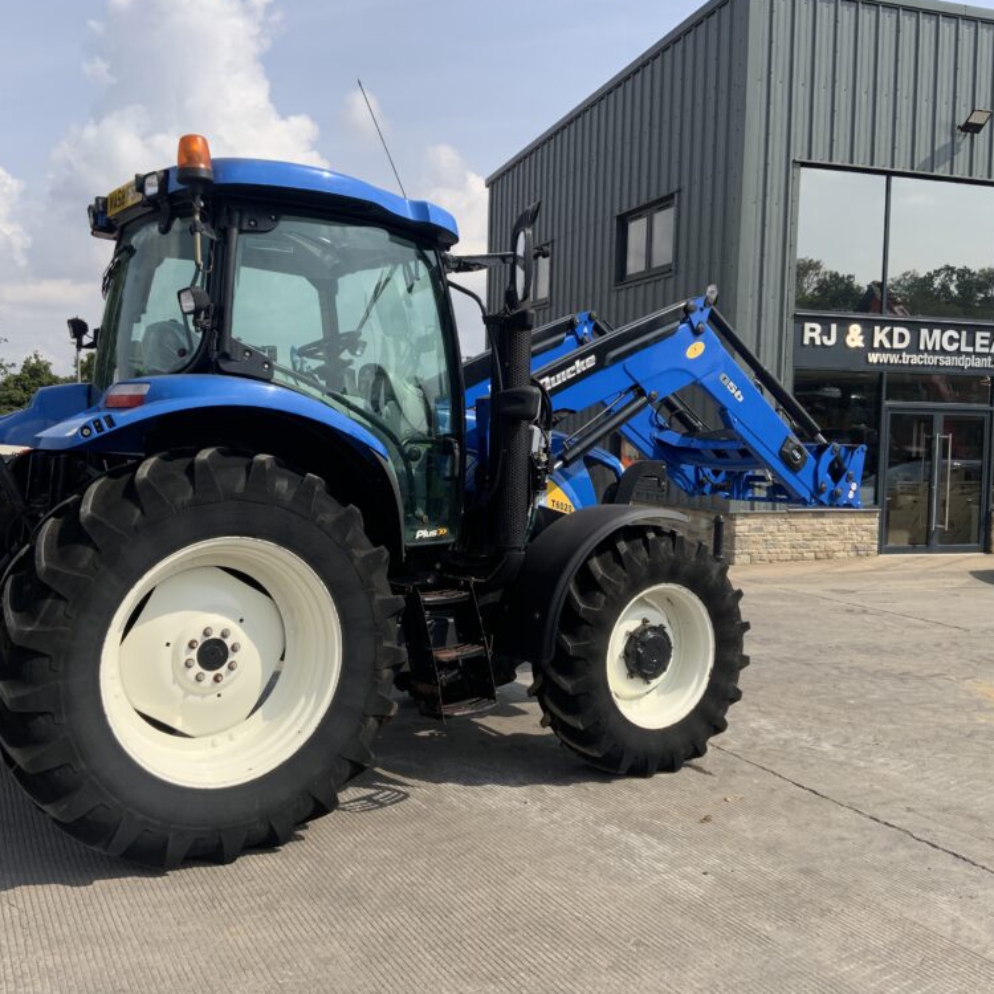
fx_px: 1137
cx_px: 468
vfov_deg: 47.2
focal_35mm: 35
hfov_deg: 47.2
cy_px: 492
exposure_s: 1/2058
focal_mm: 3
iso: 20
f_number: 1.8
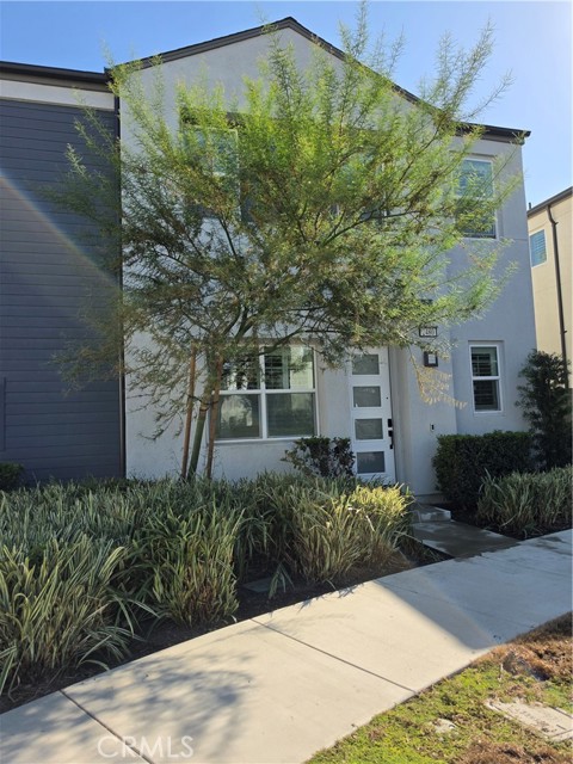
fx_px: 508
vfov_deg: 73.9
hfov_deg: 58.9
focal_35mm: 23
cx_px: 286
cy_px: 382
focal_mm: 6.5
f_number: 1.4
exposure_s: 1/6147
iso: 64
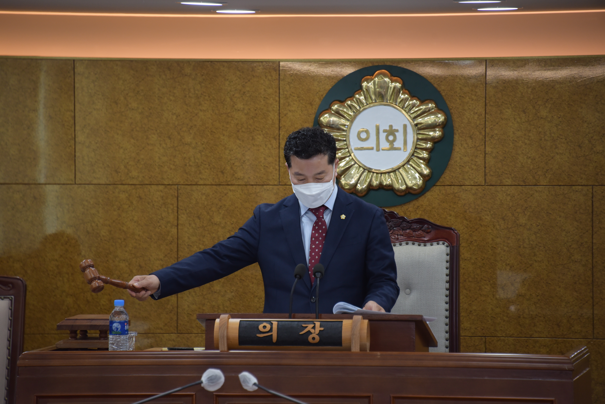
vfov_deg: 5.5
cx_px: 302
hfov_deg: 8.2
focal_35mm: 250
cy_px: 202
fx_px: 4203
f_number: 5.6
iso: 1400
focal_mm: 250
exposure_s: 1/200
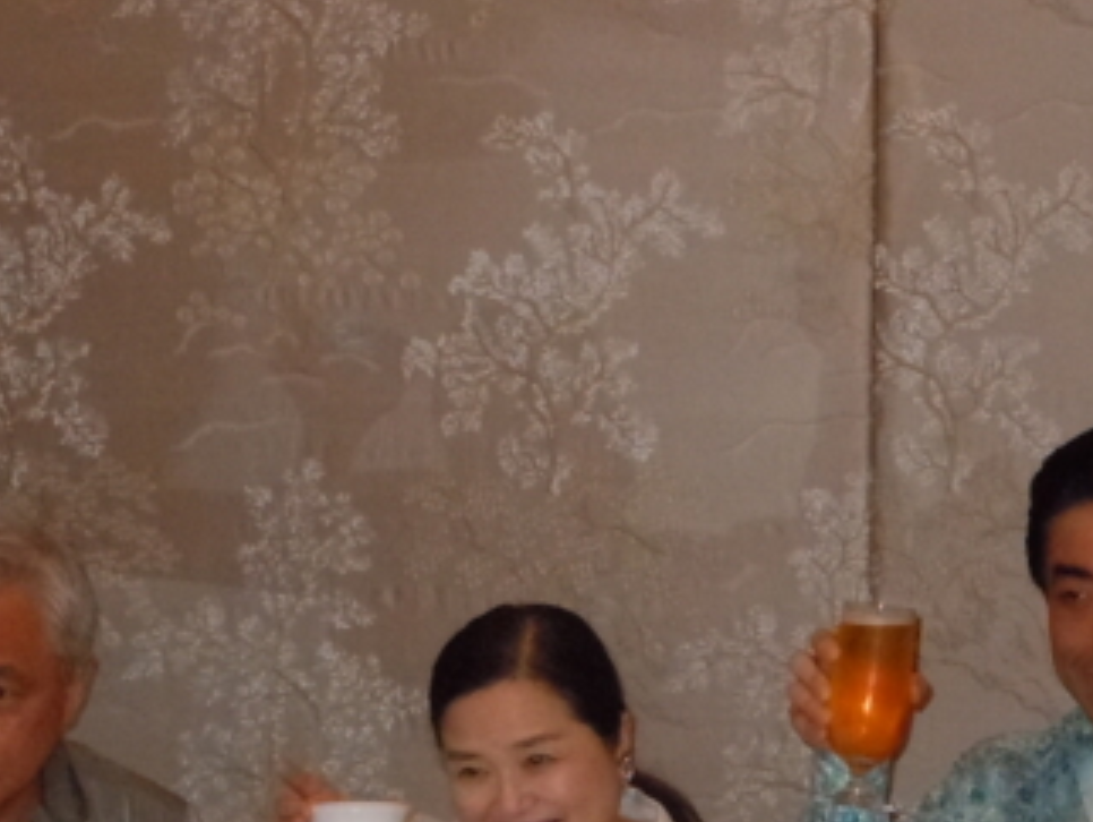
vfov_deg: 11.0
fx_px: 4234
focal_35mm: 134
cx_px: 492
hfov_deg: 14.7
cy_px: 662
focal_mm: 9.6
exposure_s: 1/30
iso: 640
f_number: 4.9
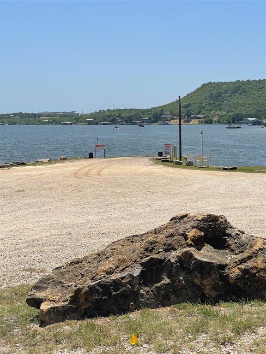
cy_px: 177
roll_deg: +0.7
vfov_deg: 30.3
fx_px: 656
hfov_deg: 22.9
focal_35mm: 64
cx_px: 133
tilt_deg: -4.9
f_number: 2.2
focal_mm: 7.5
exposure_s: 1/2096
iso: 20
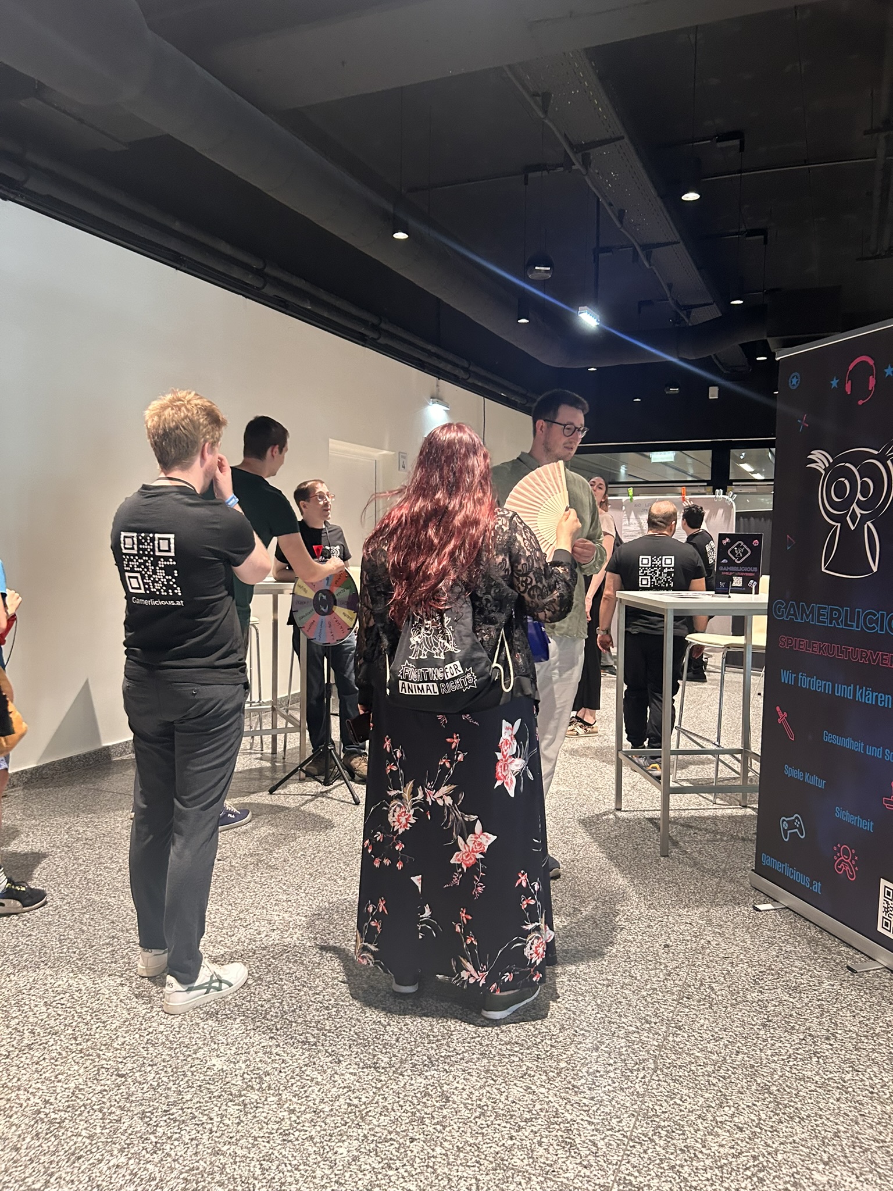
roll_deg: +1.1
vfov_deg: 67.3
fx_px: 894
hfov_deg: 53.1
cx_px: 446
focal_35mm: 26
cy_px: 596
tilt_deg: -2.1
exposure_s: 1/60
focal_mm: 5.7
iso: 250
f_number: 1.5
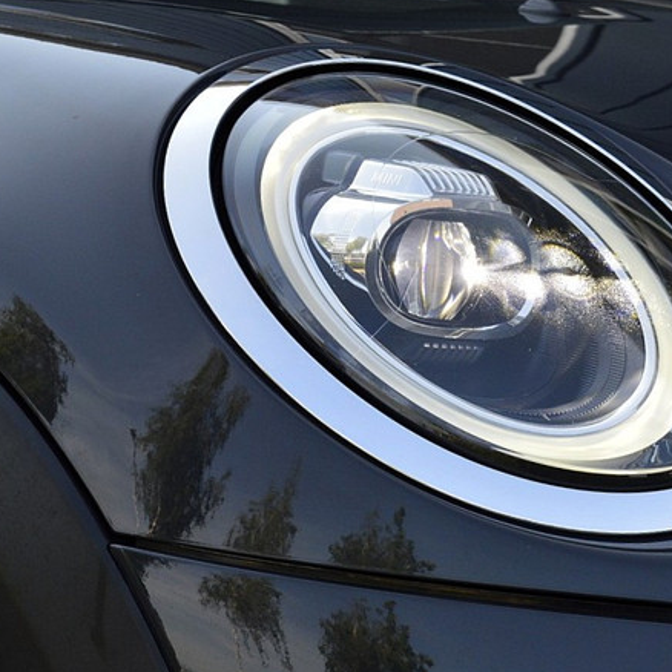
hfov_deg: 11.7
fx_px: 3273
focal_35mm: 149
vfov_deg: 11.7
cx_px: 443
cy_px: 257
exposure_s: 1/250
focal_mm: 50
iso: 400
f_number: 10
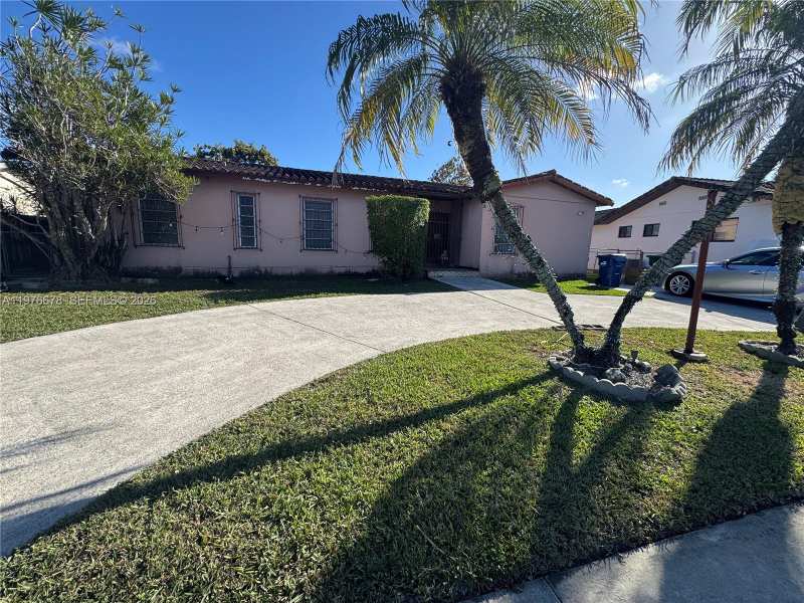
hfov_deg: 102.1
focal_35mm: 14
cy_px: 302
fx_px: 325
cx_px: 402
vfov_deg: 85.7
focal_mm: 2.22
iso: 40
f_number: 2.2
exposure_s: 1/1236
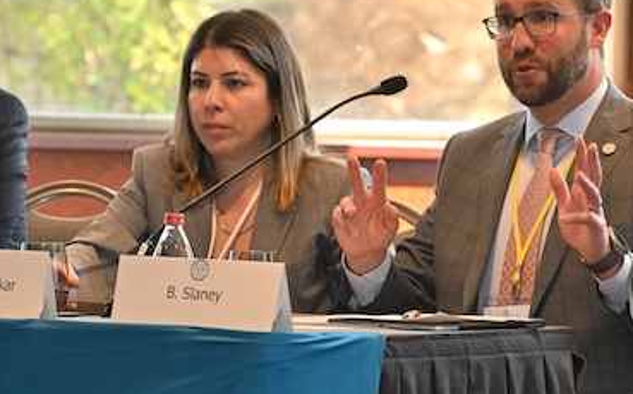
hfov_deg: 5.3
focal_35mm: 398
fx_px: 6861
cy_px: 323
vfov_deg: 3.3
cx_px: 120
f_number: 5
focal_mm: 180
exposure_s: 1/200
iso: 2000
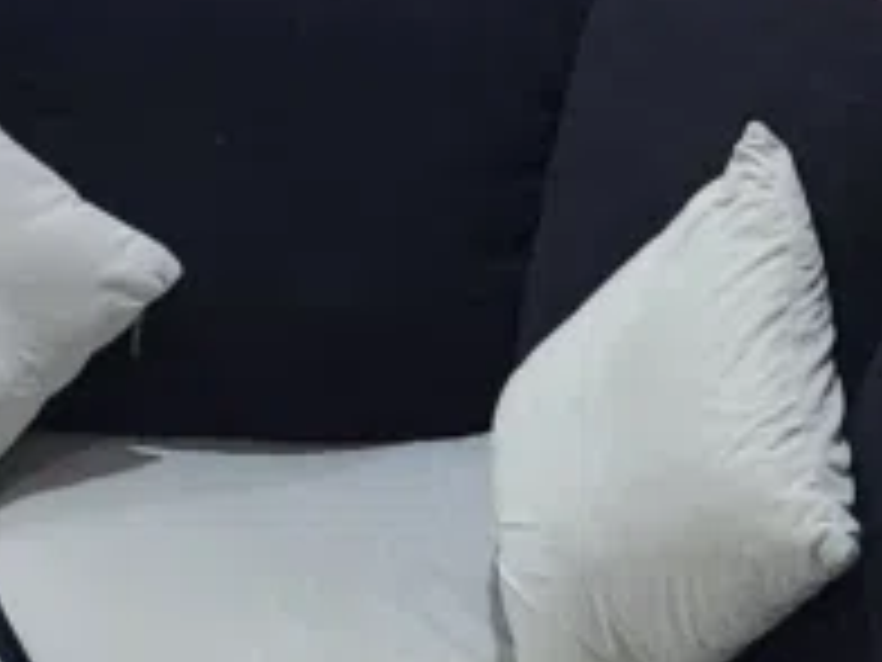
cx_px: -288
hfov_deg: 22.9
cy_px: 757
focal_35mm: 75
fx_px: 1911
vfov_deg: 18.8
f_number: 1.8
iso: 640
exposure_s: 1/120
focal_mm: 5.4
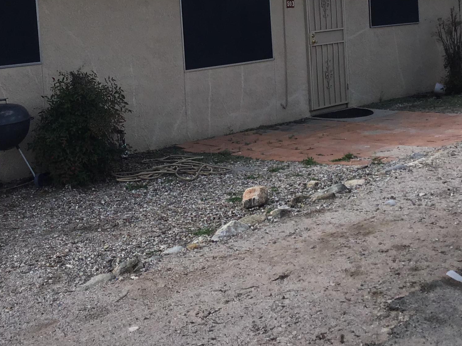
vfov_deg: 23.3
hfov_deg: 31.1
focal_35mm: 62
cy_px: 67
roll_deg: +2.7
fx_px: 827
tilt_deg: -4.7
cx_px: 182
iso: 25
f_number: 2.4
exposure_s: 1/791
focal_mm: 3.3
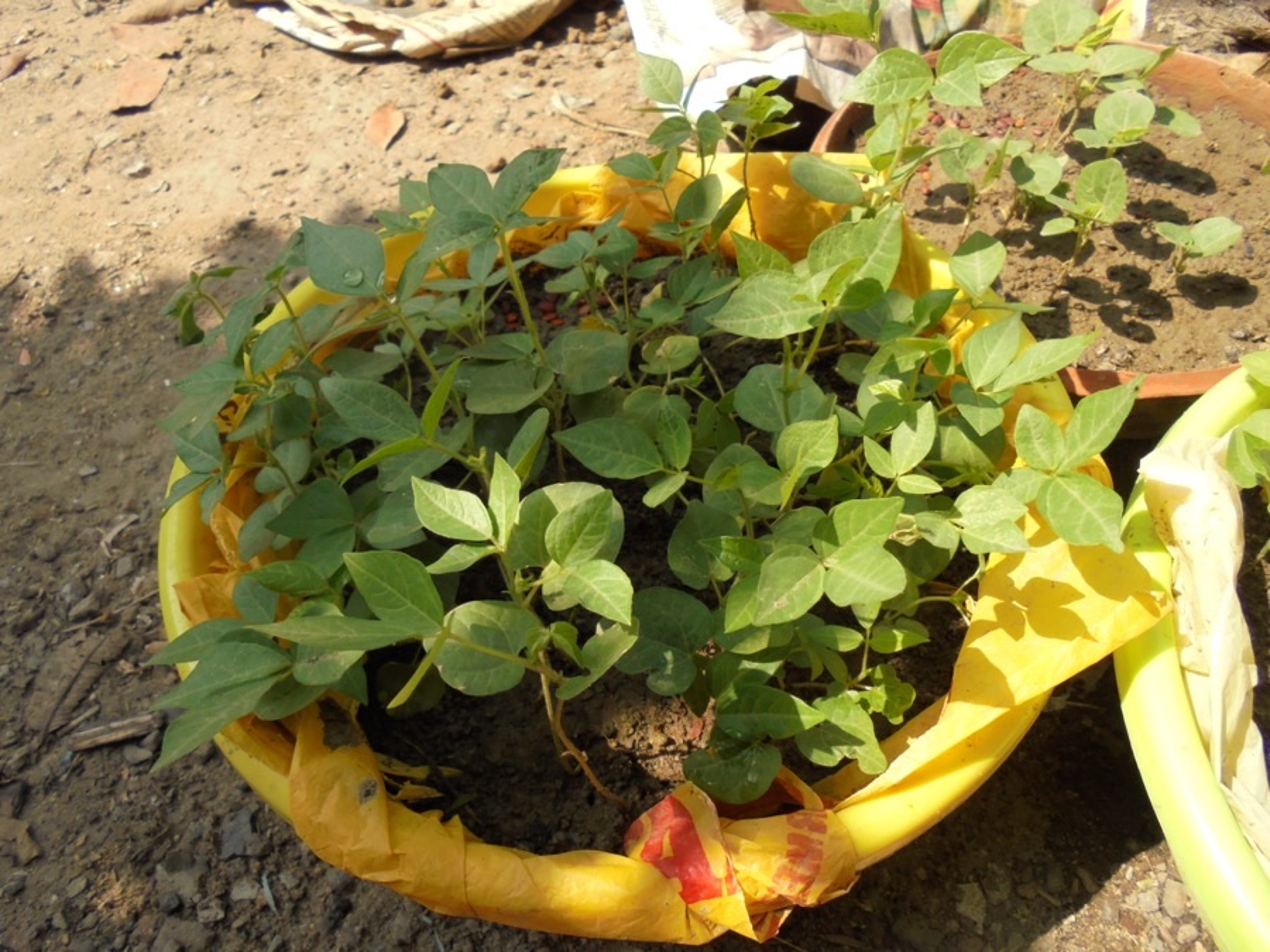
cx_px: 635
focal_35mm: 26
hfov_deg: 67.3
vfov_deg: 53.1
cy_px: 476
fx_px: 954
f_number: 3.5
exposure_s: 1/320
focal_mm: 4.6
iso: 100
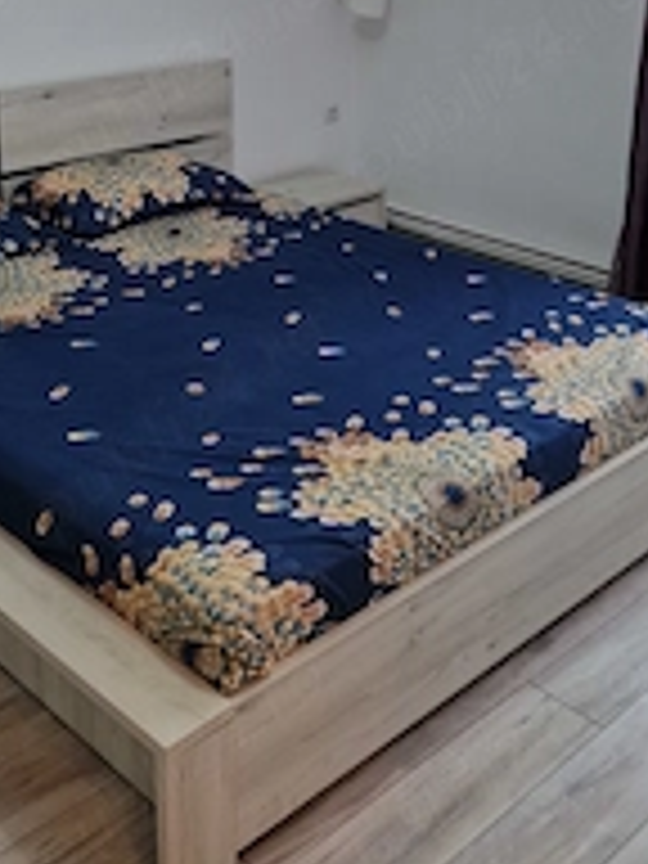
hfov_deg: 30.3
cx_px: 338
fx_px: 1198
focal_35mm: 48
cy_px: 153
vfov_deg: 38.0
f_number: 1.8
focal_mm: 5.4
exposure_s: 1/100
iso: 200
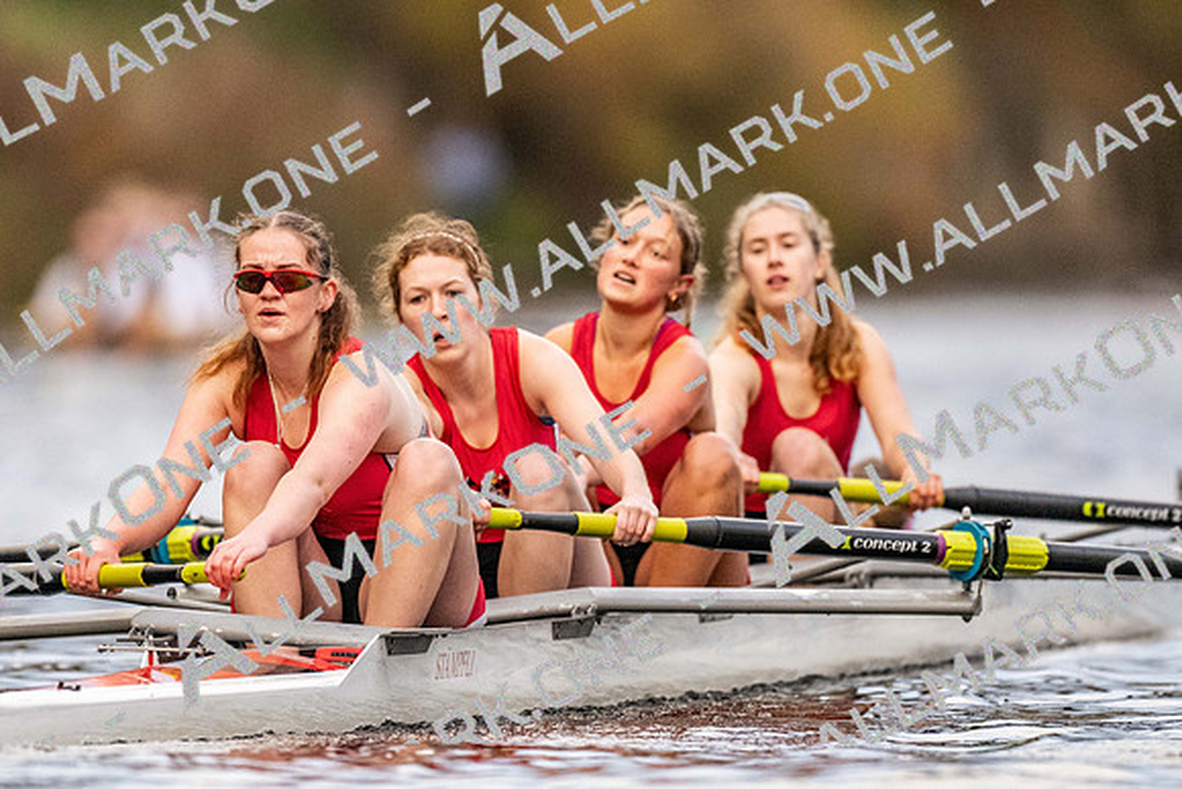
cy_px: 394
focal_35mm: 900
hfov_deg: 2.3
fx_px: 29571
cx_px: 591
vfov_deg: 1.5
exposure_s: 1/2500
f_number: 4
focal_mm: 600
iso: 4000
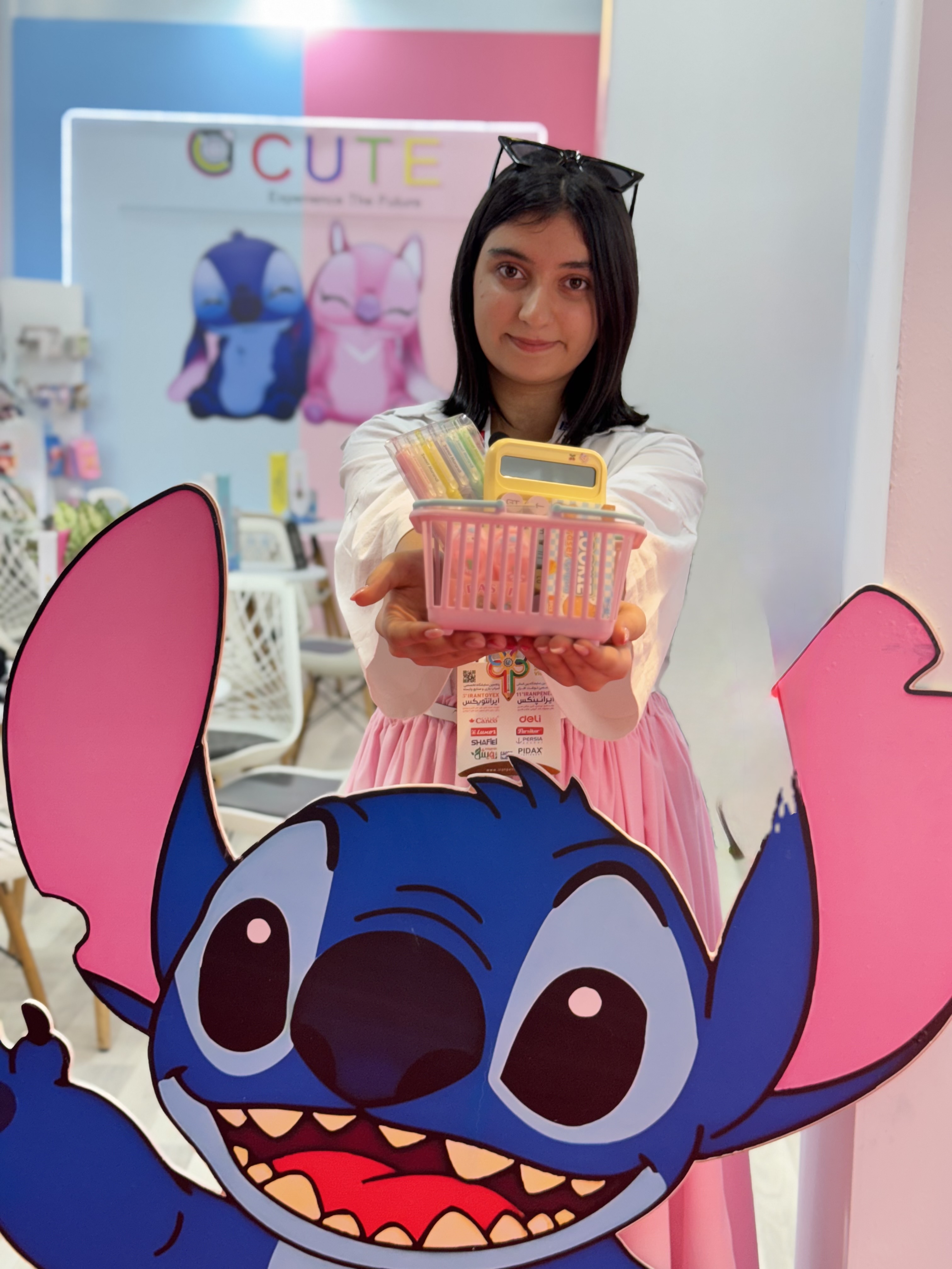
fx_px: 1760
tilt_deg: -7.9
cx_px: 476
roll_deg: -2.0
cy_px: 634
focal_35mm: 48
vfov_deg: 39.7
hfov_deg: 30.3
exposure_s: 1/100
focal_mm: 6.76
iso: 80
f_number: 1.78
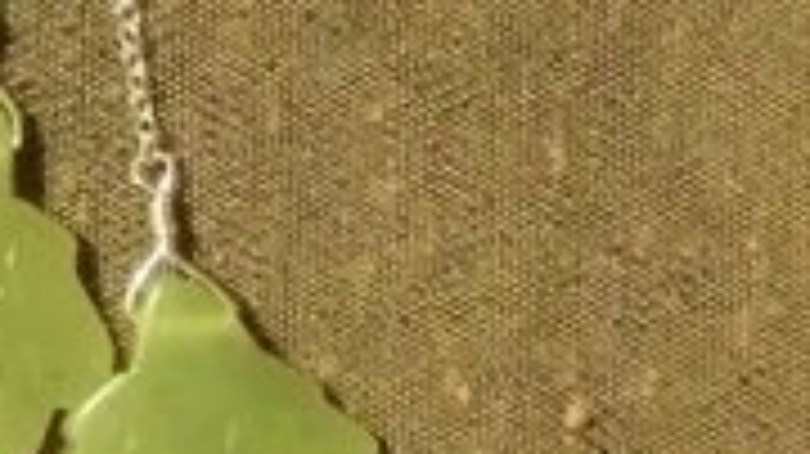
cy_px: 90
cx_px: 130
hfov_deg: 17.4
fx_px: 2619
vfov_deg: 9.9
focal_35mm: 122
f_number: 4
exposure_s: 1/80
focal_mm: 7.4
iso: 3200
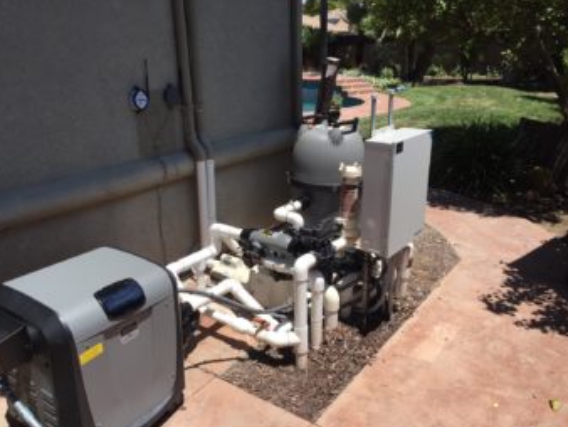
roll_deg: +0.2
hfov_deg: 59.9
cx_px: 282
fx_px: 493
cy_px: 216
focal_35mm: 30
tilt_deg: -18.1
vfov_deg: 46.8
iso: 32
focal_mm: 4.15
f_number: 2.2
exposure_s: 1/1980
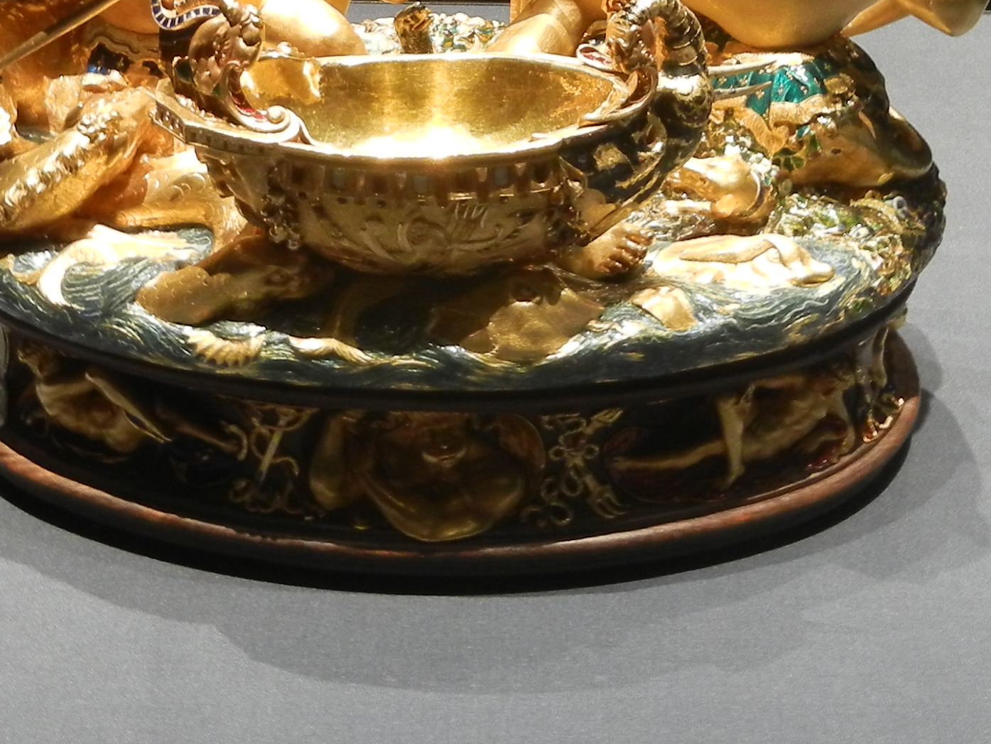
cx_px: 455
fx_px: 2463
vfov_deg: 16.9
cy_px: 35
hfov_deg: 22.7
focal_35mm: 86
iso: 311
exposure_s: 1/5.6
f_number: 3.5
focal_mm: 5.4
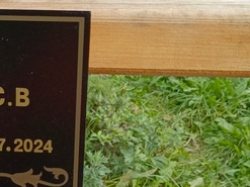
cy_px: 190
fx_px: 585
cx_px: 27
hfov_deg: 23.5
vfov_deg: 17.7
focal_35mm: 81
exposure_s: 1/316
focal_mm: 4.76
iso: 110
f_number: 1.69
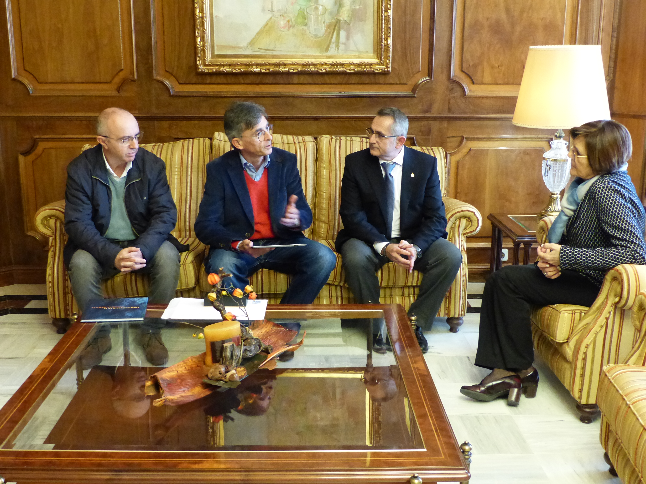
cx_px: 323
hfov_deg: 46.8
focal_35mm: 40
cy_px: 242
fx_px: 746
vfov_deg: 36.0
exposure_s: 1/30
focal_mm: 7.1
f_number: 2.8
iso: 800
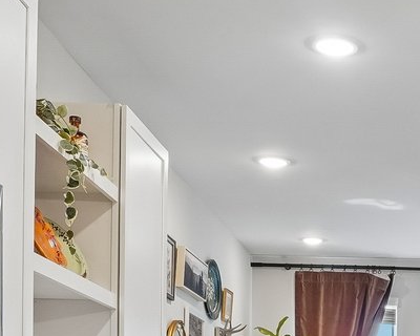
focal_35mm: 72
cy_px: 452
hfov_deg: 23.6
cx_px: 529
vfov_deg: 19.4
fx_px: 895
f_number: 8
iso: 400
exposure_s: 1/20
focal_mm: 10
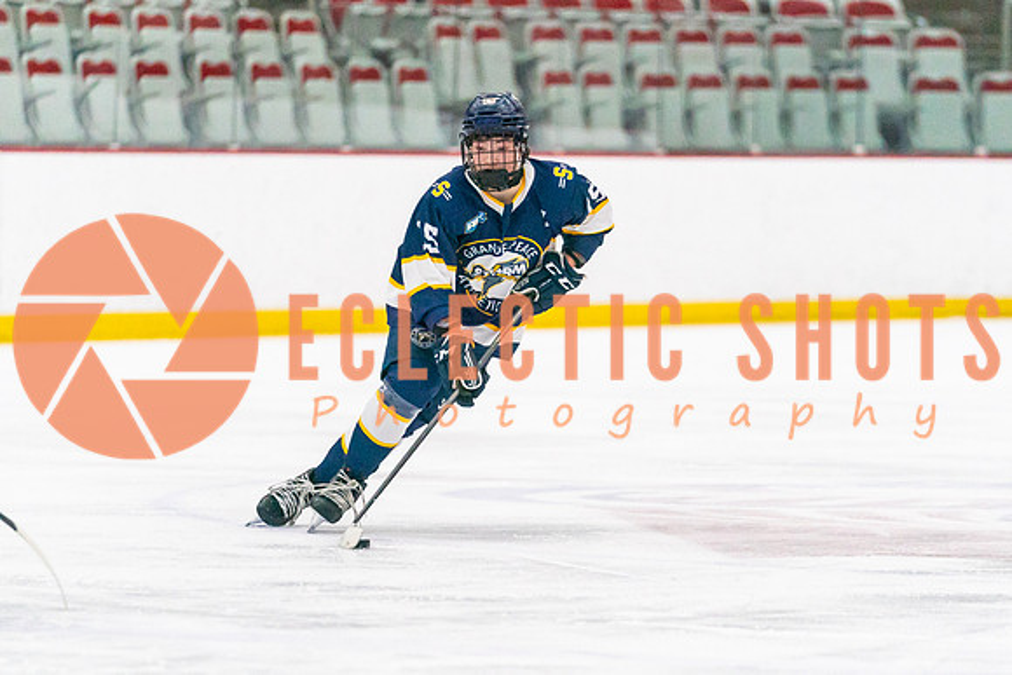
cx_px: 506
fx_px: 8809
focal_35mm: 313
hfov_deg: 6.6
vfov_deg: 4.4
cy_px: 430
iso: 4000
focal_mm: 200
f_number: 2.8
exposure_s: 1/1600
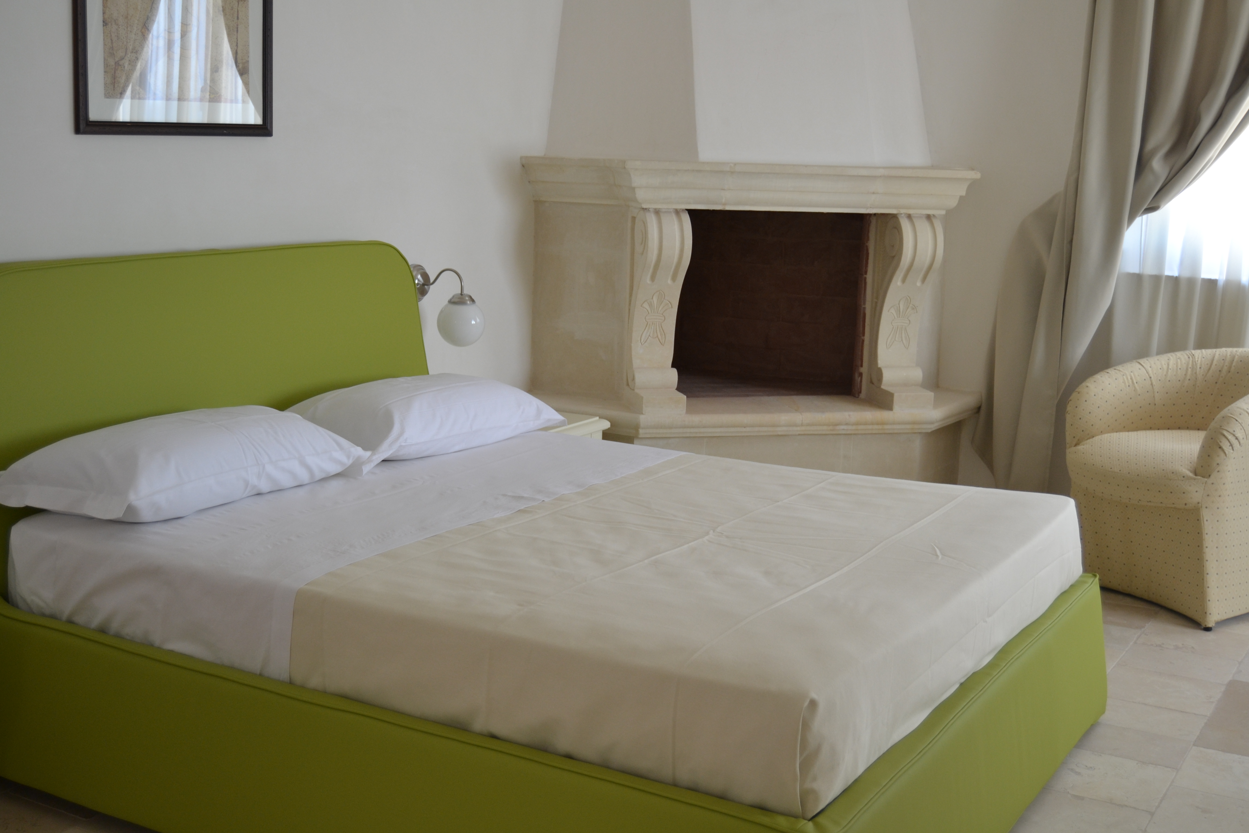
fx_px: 1561
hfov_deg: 43.6
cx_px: 624
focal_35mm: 45
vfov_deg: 29.9
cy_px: 416
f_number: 5
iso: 400
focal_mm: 30
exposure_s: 1/100
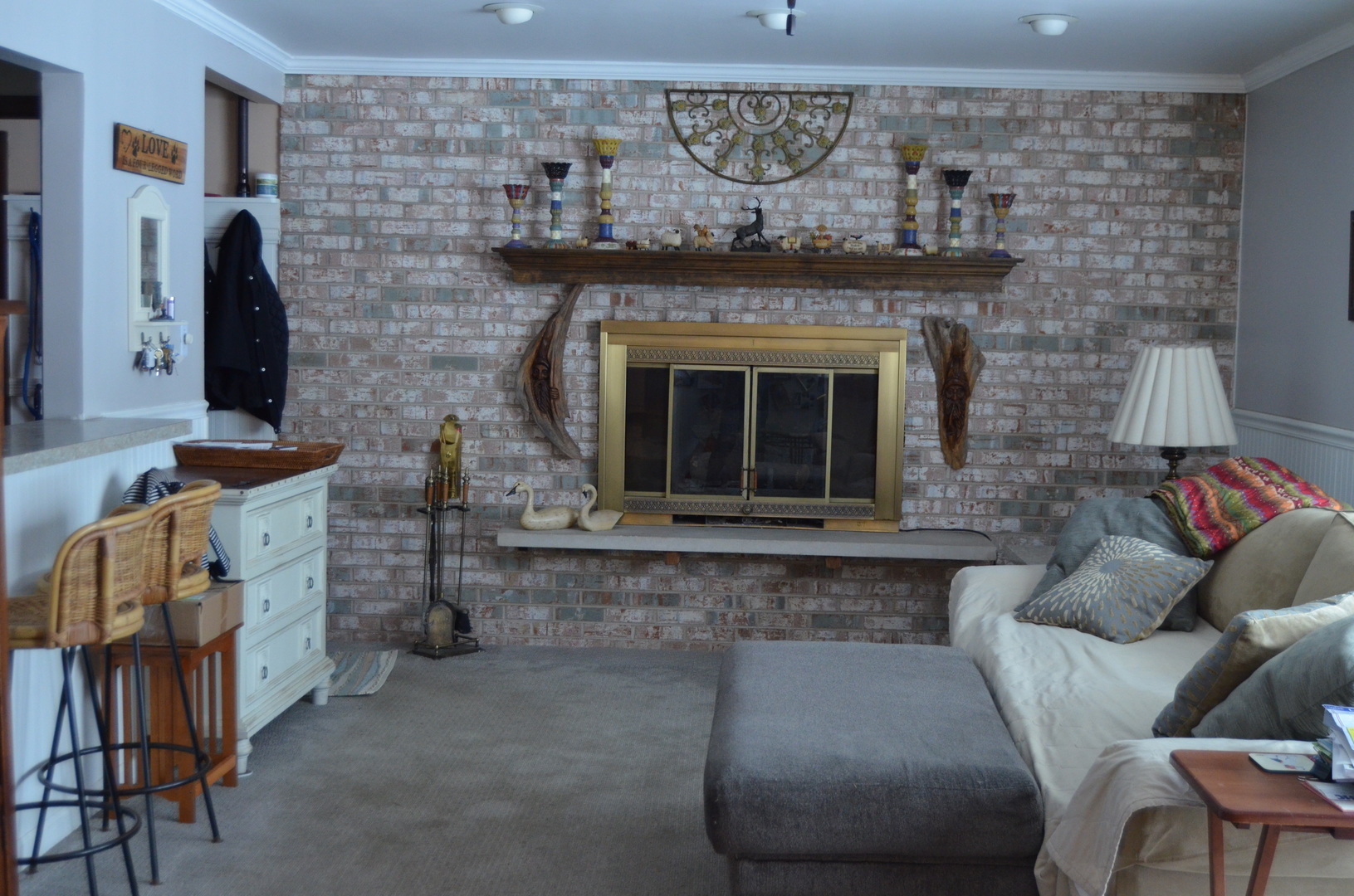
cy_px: 448
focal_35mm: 42
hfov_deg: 46.5
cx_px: 677
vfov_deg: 31.8
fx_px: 1576
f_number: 4
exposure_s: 1/30
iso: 1400
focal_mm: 28
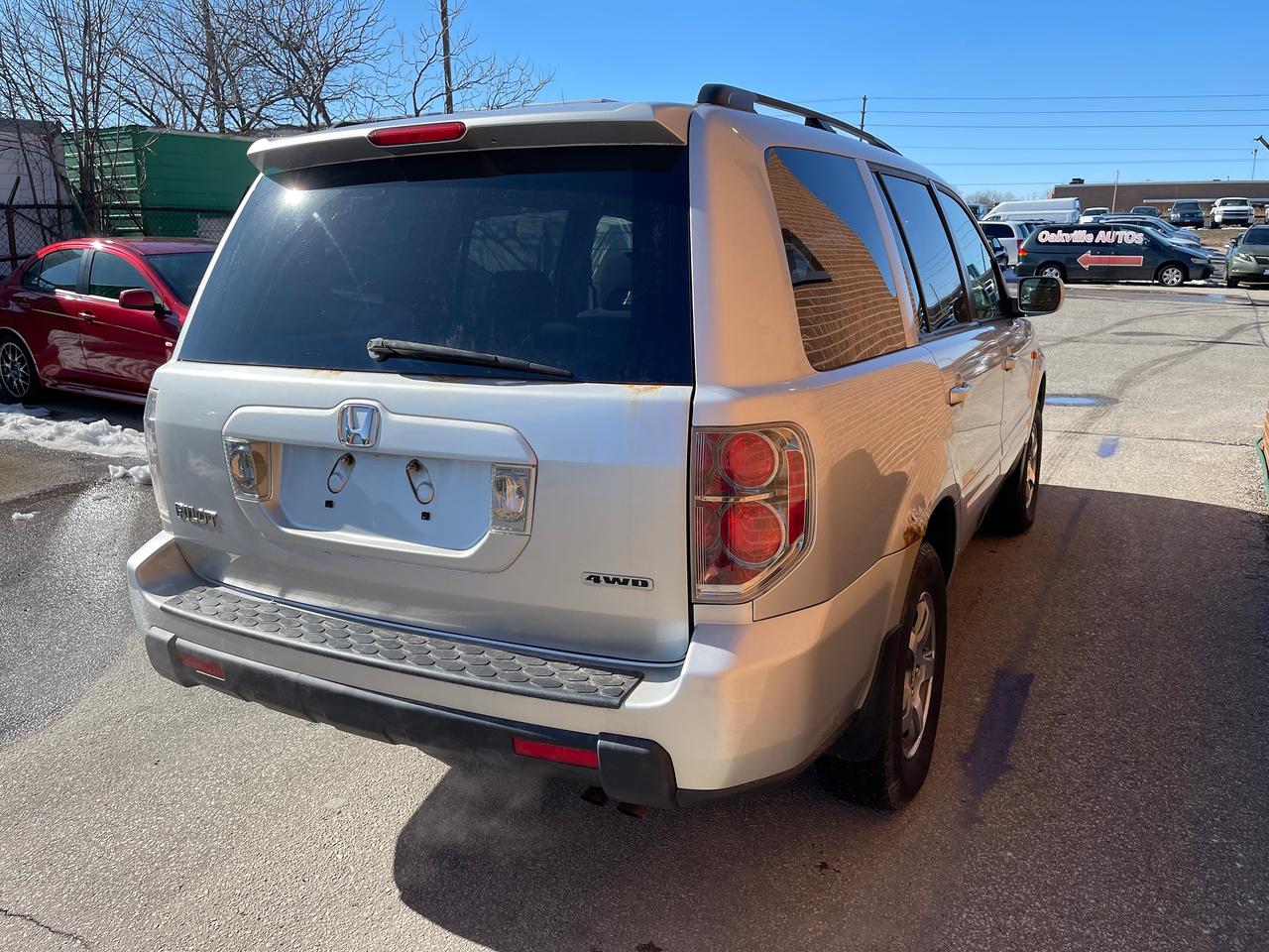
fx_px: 953
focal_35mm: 26
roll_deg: +1.4
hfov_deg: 67.3
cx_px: 634
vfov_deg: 53.1
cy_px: 476
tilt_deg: -13.3
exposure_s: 1/2488
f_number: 1.6
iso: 32
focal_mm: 5.1
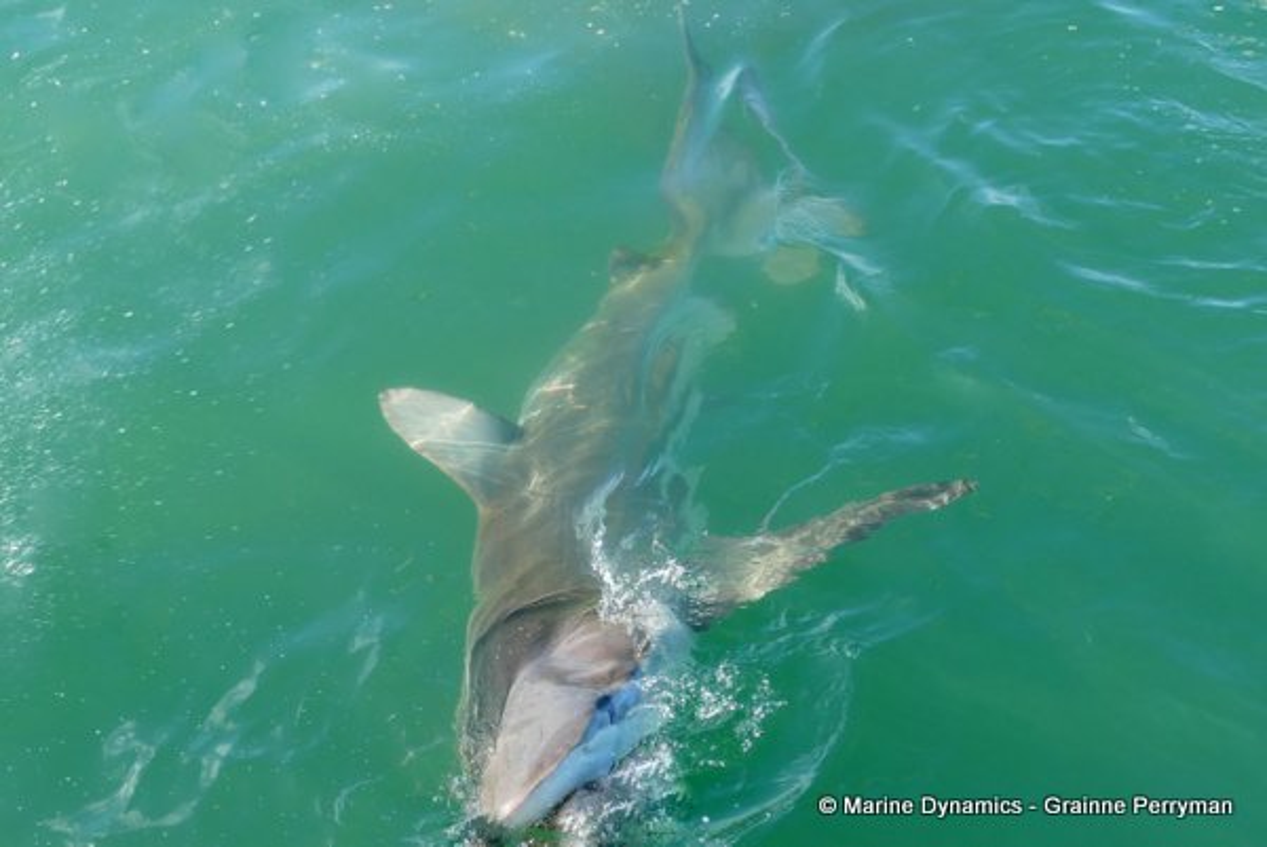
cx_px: 634
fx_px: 1409
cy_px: 424
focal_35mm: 40
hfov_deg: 48.4
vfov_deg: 33.5
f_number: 3.2
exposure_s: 1/500
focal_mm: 14.76
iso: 125
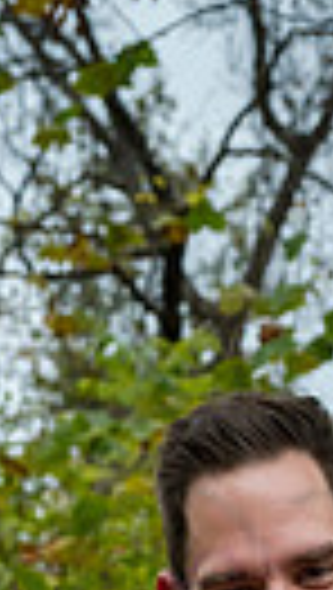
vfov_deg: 11.2
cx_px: 189
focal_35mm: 180
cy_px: 1004
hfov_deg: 6.8
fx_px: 2816
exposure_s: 1/500
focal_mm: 50
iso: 400
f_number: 6.3
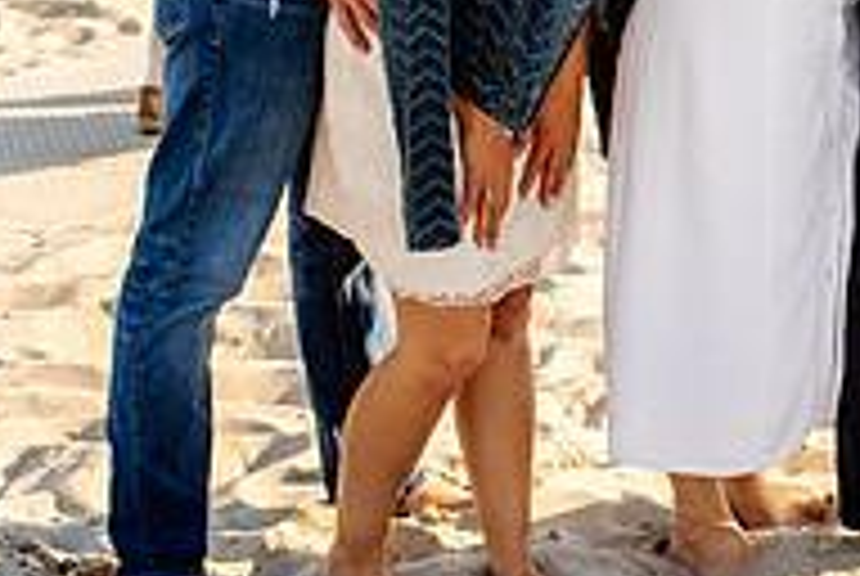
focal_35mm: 115
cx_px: 1062
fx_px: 2751
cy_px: -144
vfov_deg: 11.7
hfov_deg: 16.9
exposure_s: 1/500
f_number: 4.5
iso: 160
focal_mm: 35
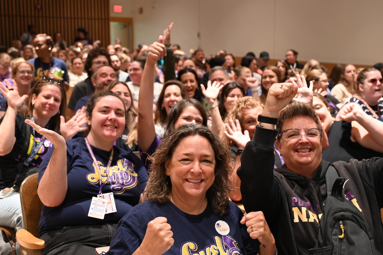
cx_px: 190
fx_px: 500
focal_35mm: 47
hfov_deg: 41.9
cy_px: 136
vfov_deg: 28.6
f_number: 4
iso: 800
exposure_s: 1/20
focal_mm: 42
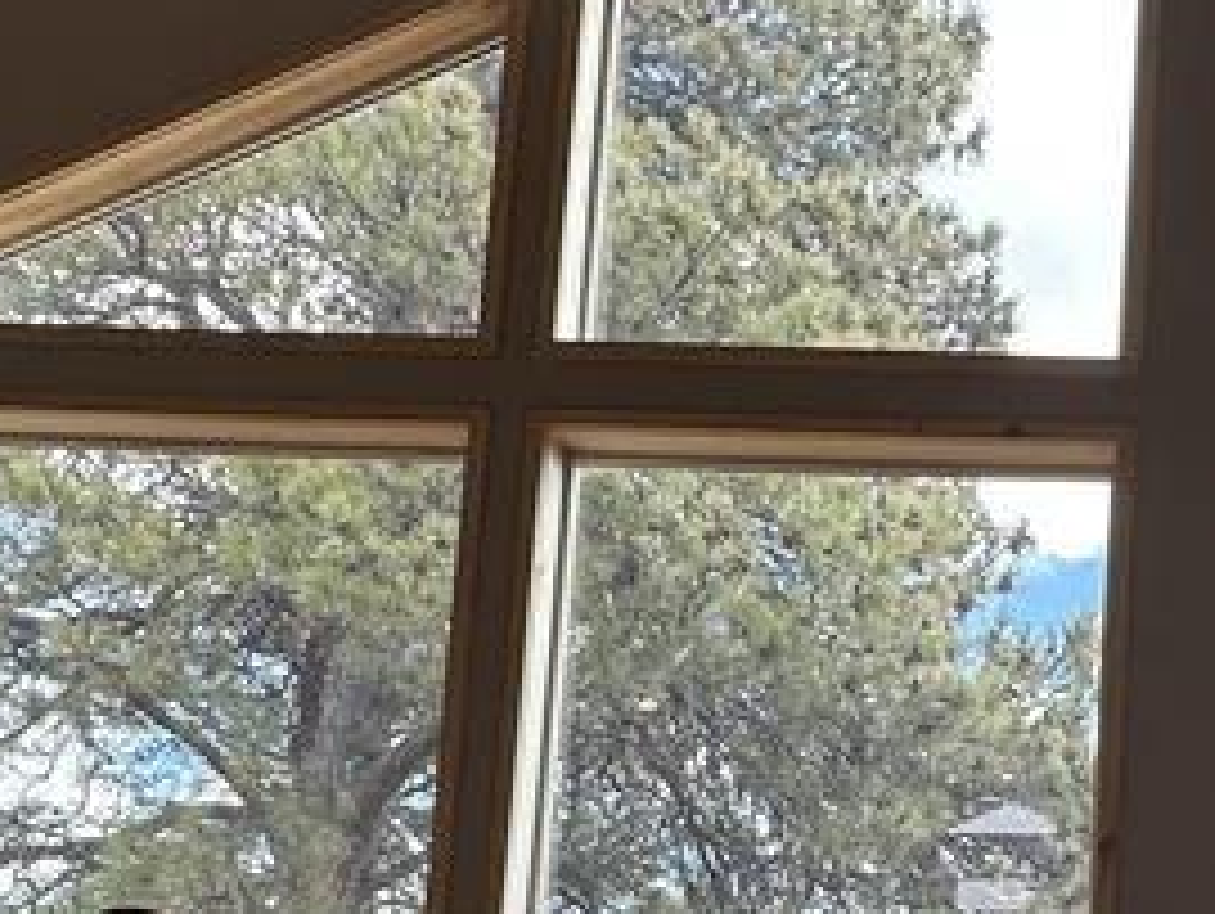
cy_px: 1045
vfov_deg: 25.3
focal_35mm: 53
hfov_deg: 33.8
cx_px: 1138
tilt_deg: +6.0
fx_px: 1862
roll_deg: -2.7
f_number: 2.2
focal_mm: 2.22
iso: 40
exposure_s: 1/124
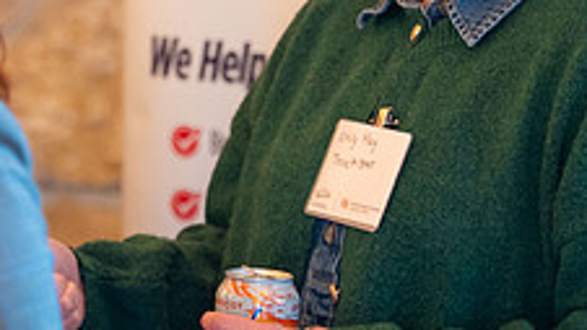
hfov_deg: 9.5
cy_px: -43
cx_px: 59
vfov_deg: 5.4
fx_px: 3501
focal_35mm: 225
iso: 2000
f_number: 2.8
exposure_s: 1/40
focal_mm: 75
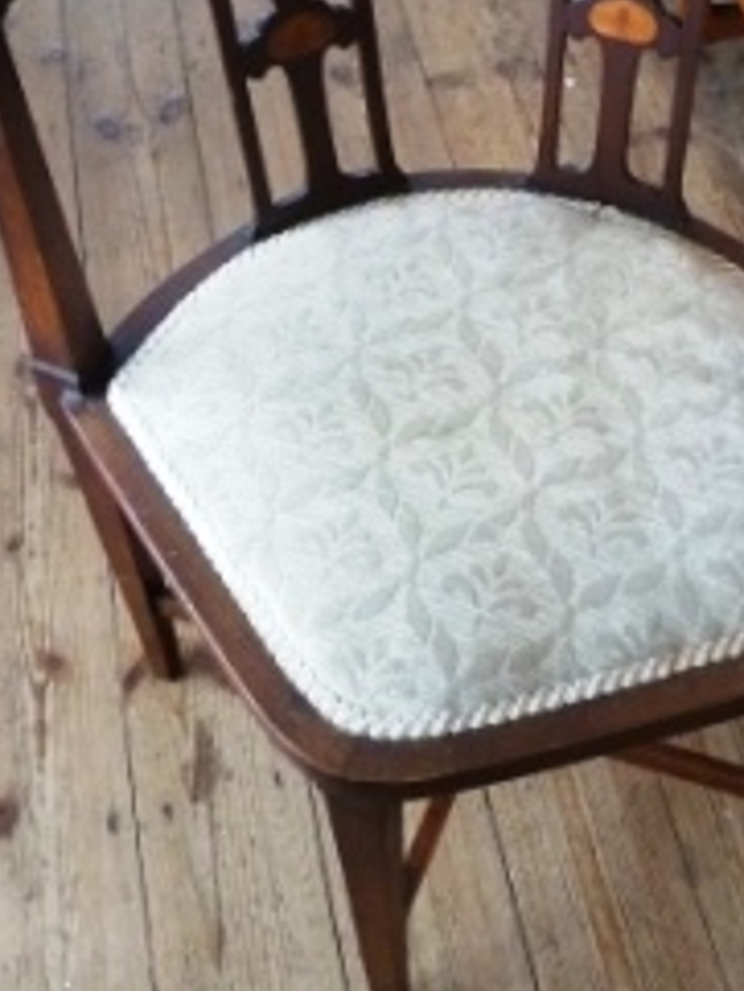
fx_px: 1489
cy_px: 292
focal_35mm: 52
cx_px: 596
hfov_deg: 27.5
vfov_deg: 36.2
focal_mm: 5
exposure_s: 1/30
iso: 320
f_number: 2.8
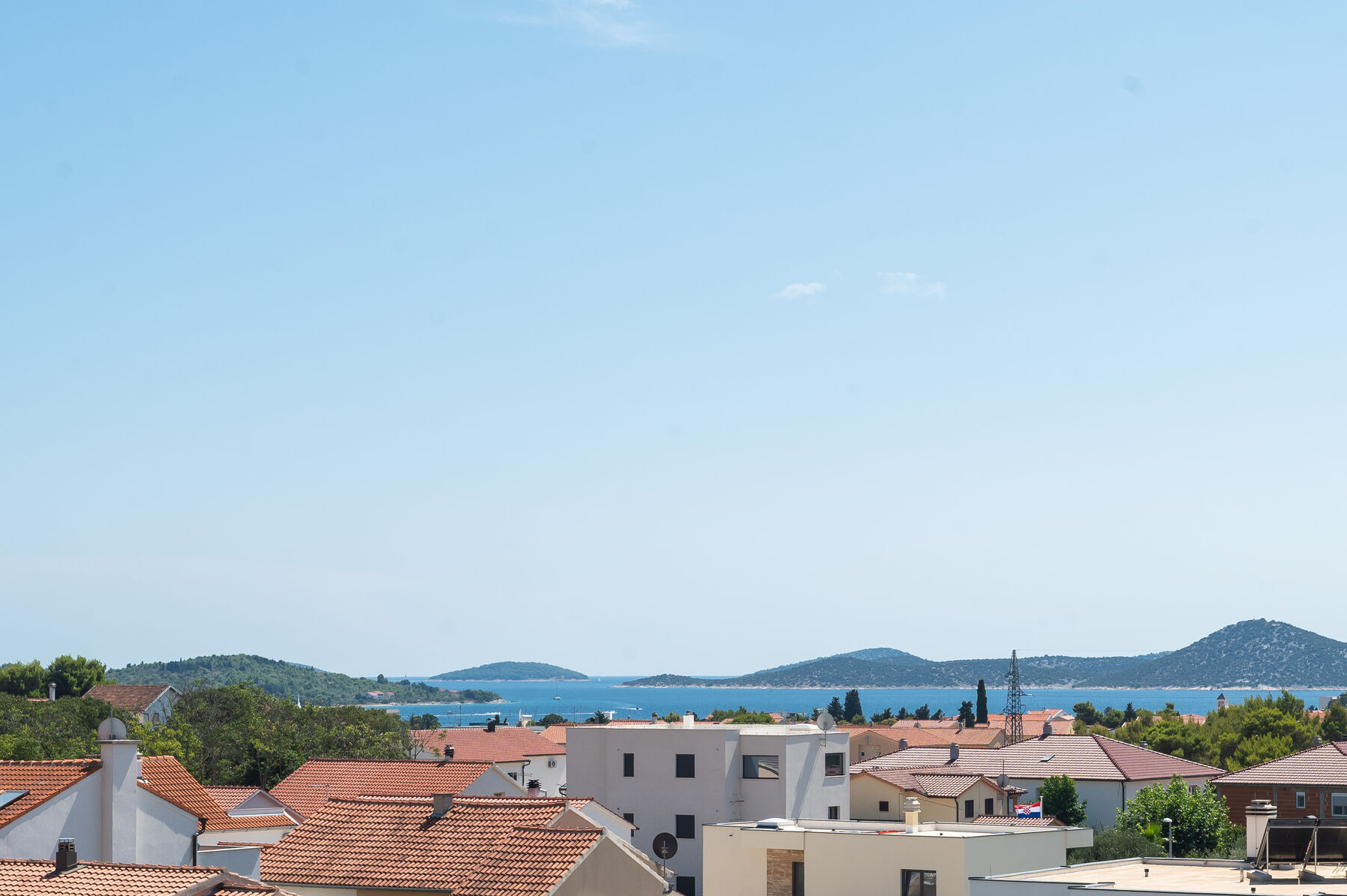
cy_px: 599
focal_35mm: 78
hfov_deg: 26.0
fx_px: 2916
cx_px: 804
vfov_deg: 17.4
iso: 100
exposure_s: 1/400
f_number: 9
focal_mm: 50
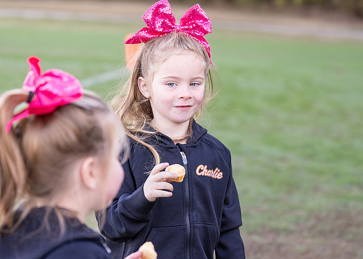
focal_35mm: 107
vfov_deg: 13.4
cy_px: 123
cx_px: 168
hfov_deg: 18.6
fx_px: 1106
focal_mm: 70
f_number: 2.8
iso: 500
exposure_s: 1/800
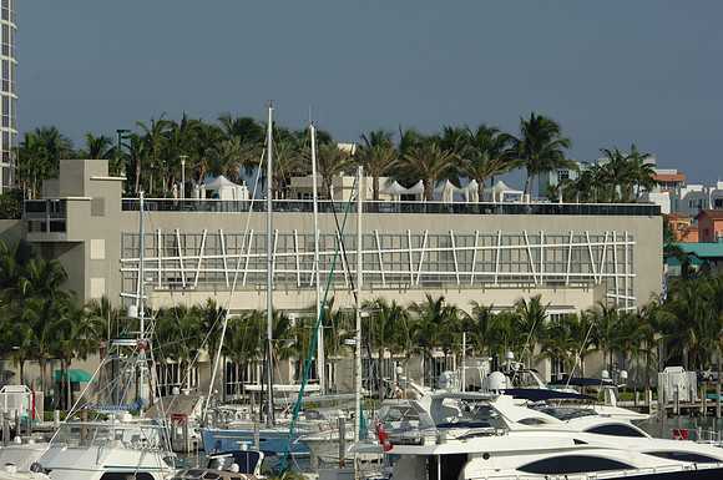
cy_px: 240
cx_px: 362
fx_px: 4813
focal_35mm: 240
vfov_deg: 5.7
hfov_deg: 8.6
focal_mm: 160
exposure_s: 1/350
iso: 100
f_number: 9.5
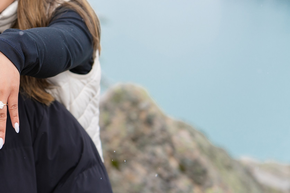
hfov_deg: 13.5
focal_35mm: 149
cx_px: -38
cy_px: 69
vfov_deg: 9.2
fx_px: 1200
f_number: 3.5
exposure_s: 1/500
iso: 100
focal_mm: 61
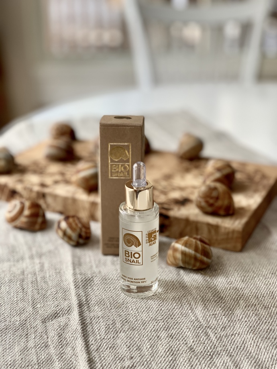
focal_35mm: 52
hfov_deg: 28.1
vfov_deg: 36.8
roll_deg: -0.2
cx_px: 138
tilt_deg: -22.1
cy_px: 184
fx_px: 554
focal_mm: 6
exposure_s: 1/122
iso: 64
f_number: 2.4
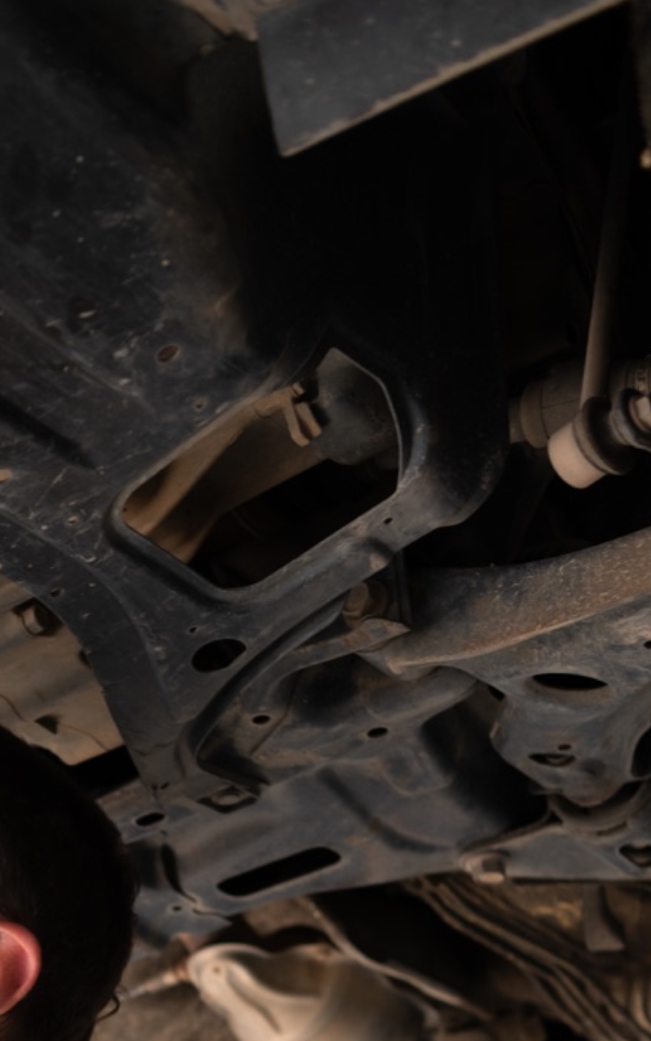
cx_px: -103
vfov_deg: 22.3
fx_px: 2526
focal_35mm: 89
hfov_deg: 14.3
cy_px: 1075
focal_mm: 38
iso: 200
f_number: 2.8
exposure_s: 1/200
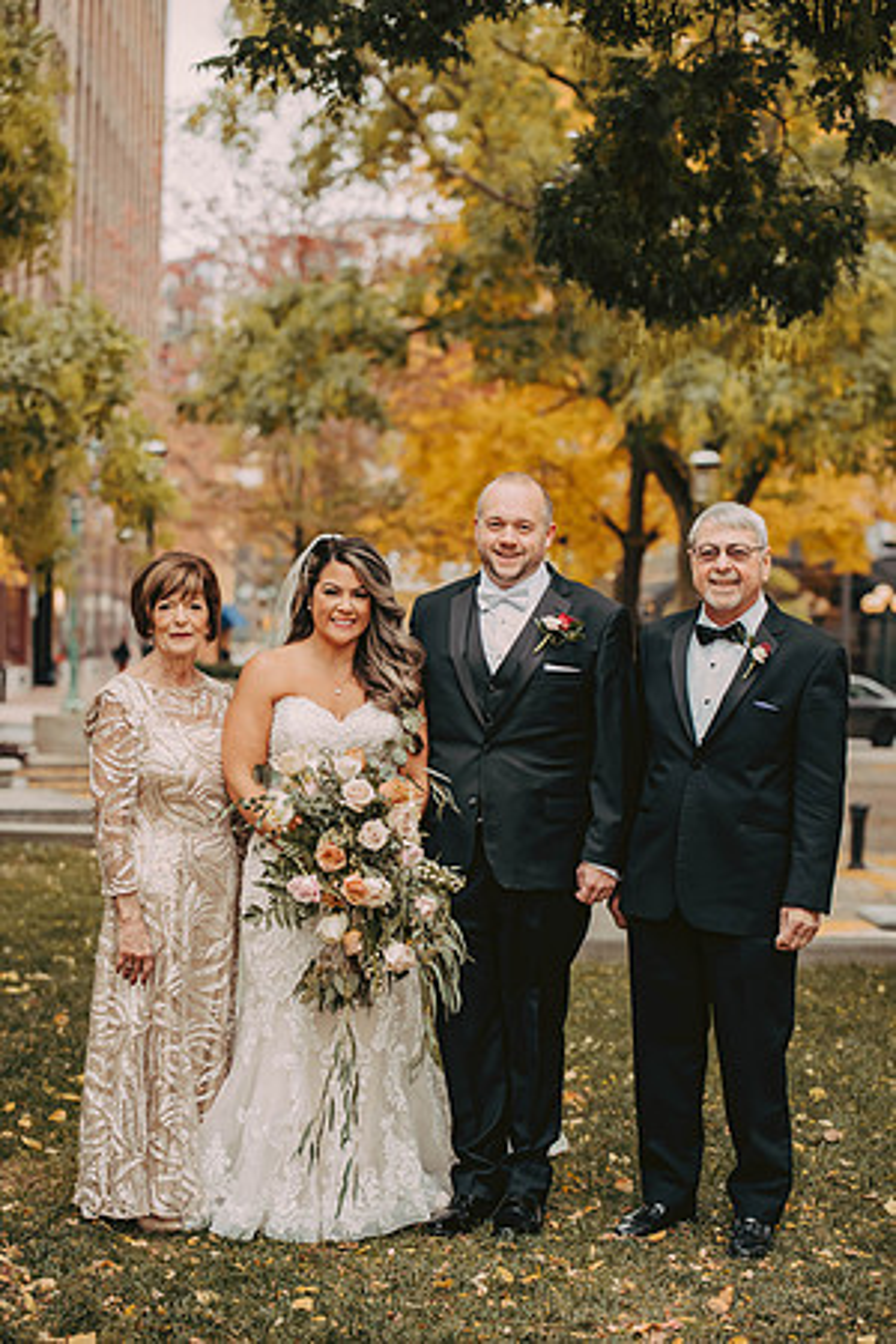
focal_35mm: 80
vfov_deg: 25.4
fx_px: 2986
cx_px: 448
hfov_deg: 17.1
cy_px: 672
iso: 800
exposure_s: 1/500
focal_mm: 80
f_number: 3.2
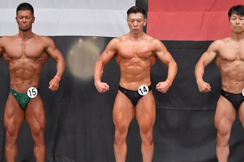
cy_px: 94
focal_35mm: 289
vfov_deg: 4.7
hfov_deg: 7.1
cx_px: 115
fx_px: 1957
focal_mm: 145
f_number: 5.6
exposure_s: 1/400
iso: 5000
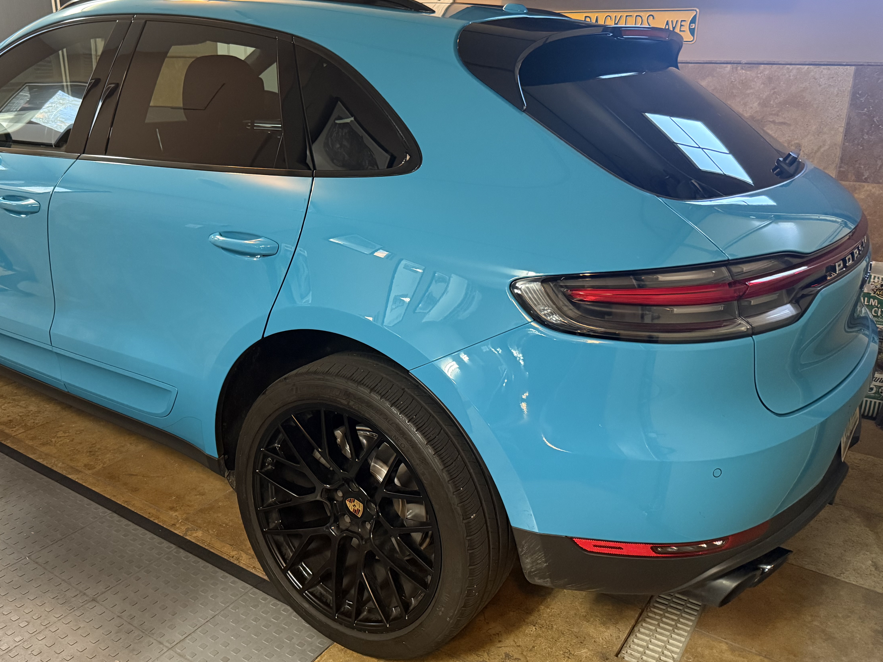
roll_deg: -0.5
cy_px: 280
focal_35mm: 31
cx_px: 338
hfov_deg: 57.7
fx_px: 791
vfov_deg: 45.3
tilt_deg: -15.9
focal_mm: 6.76
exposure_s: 1/40
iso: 640
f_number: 1.78
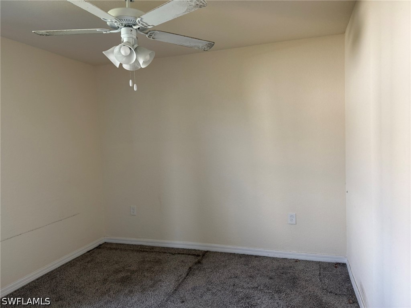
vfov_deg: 56.8
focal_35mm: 24
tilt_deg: -2.4
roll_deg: +2.7
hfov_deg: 71.6
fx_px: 285
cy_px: 154
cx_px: 206
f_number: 1.78
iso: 200
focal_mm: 6.76
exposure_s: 1/92
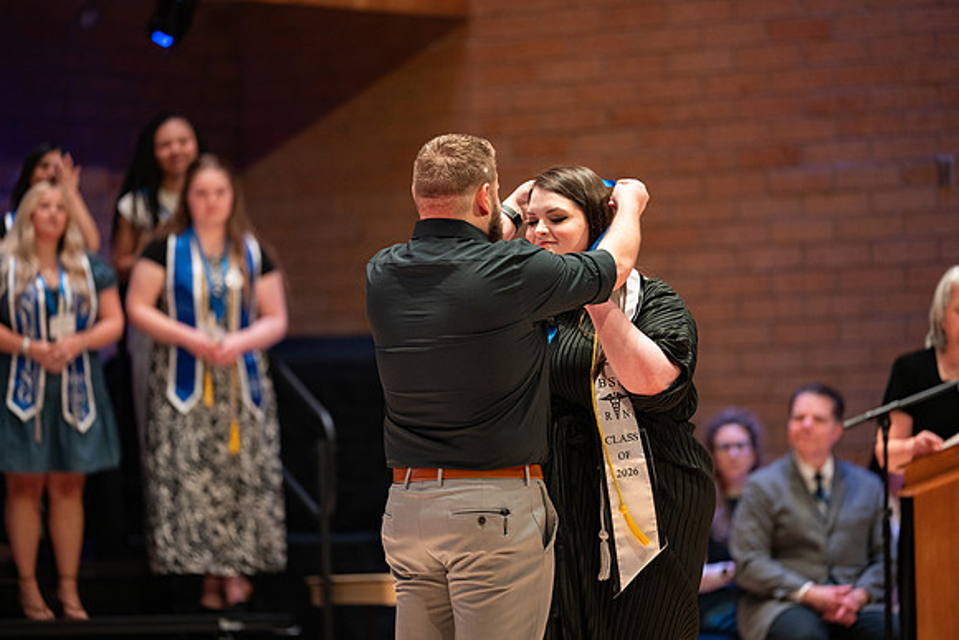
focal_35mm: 200
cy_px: 320
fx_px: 5329
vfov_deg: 6.9
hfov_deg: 10.3
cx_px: 480
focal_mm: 200
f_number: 2.8
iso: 1000
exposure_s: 1/200
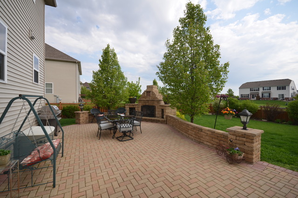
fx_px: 124
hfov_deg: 100.5
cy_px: 99
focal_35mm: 15
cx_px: 149
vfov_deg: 77.1
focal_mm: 10
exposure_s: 1/250
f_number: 6.3
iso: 100
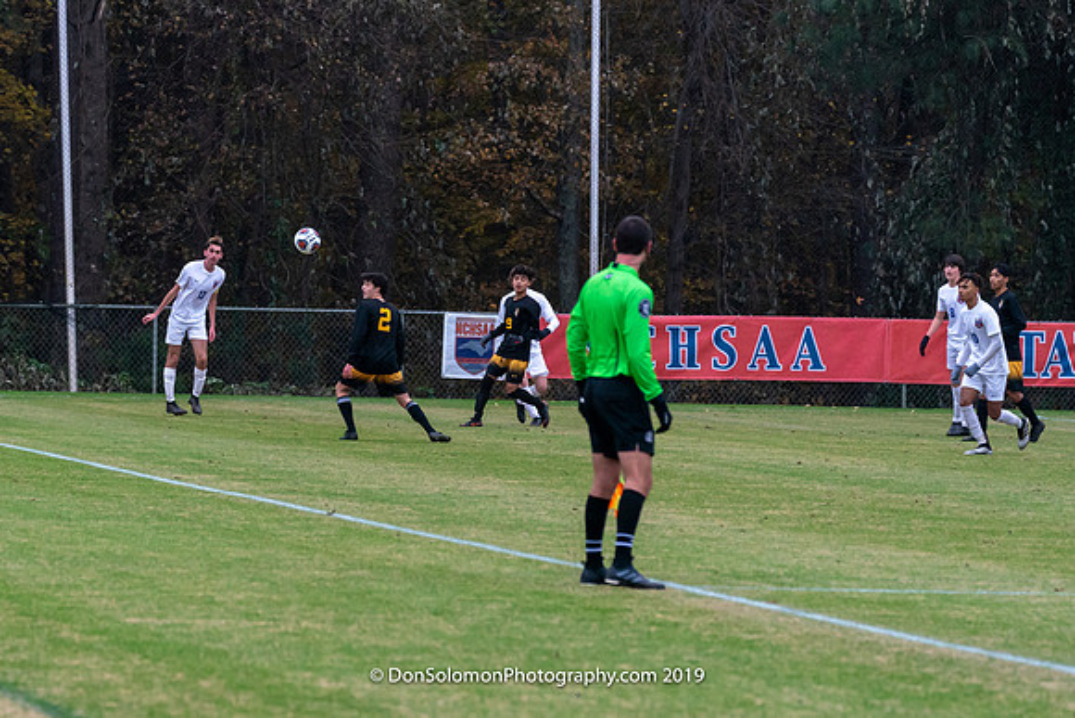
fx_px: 8676
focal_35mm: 290
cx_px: 361
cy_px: 391
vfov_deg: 4.7
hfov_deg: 7.1
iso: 2500
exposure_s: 1/1000
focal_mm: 200
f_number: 5.6
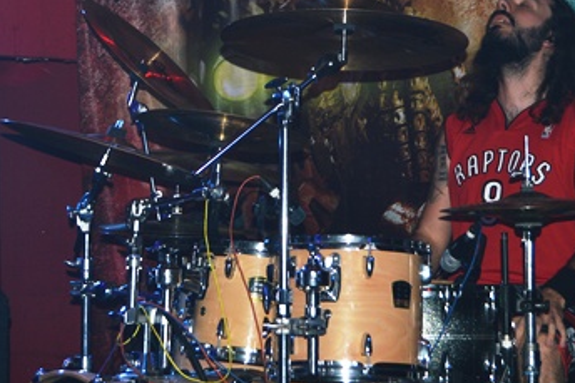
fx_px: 1692
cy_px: 99
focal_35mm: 106
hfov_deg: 19.2
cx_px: 211
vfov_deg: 12.9
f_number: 5
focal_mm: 38
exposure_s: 1/60
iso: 100
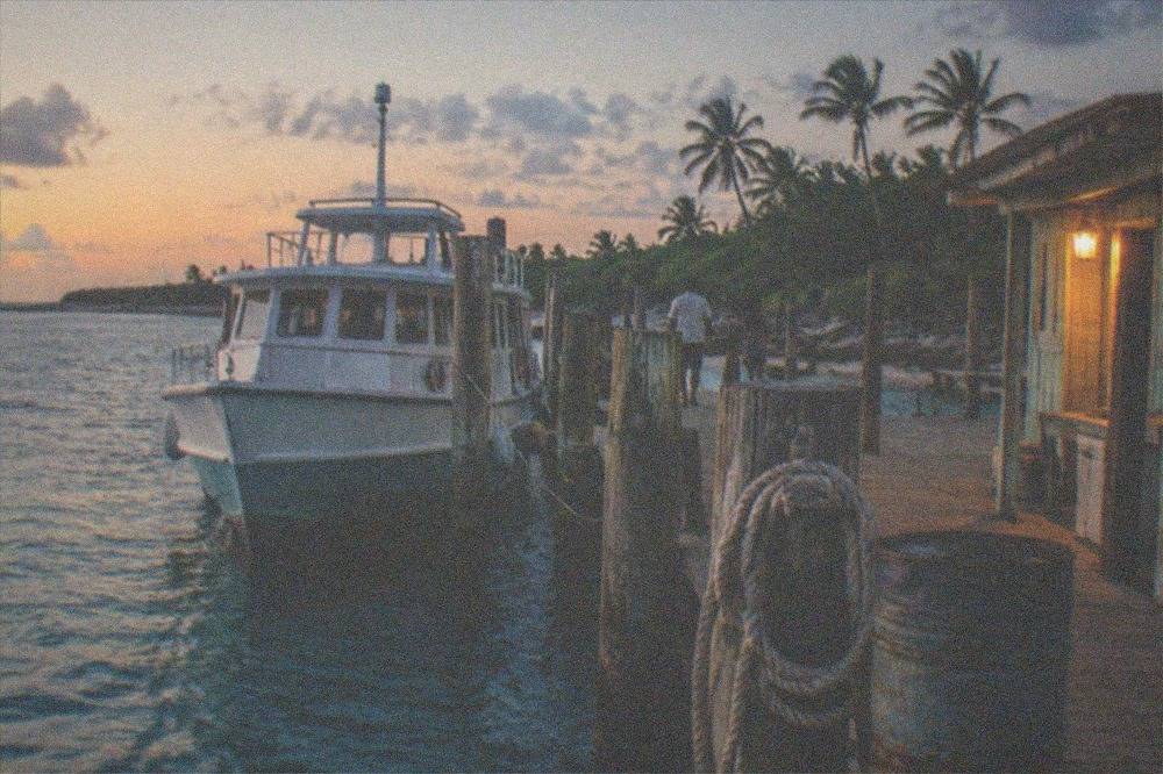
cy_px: 387
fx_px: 1130
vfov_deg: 37.8
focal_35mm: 35
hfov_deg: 54.5
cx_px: 582
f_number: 8
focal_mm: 35
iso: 4000
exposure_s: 1/25
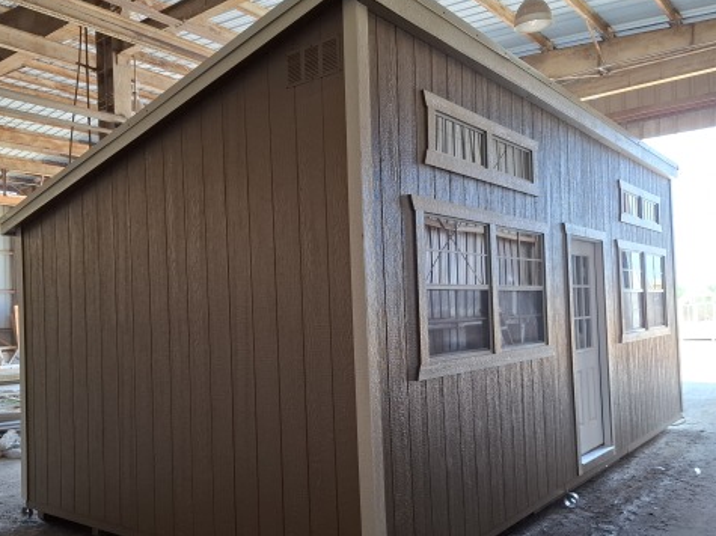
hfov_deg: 58.1
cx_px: 309
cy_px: 297
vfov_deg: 45.4
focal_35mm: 31
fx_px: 641
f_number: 1.8
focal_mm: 5.54
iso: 100
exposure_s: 1/100
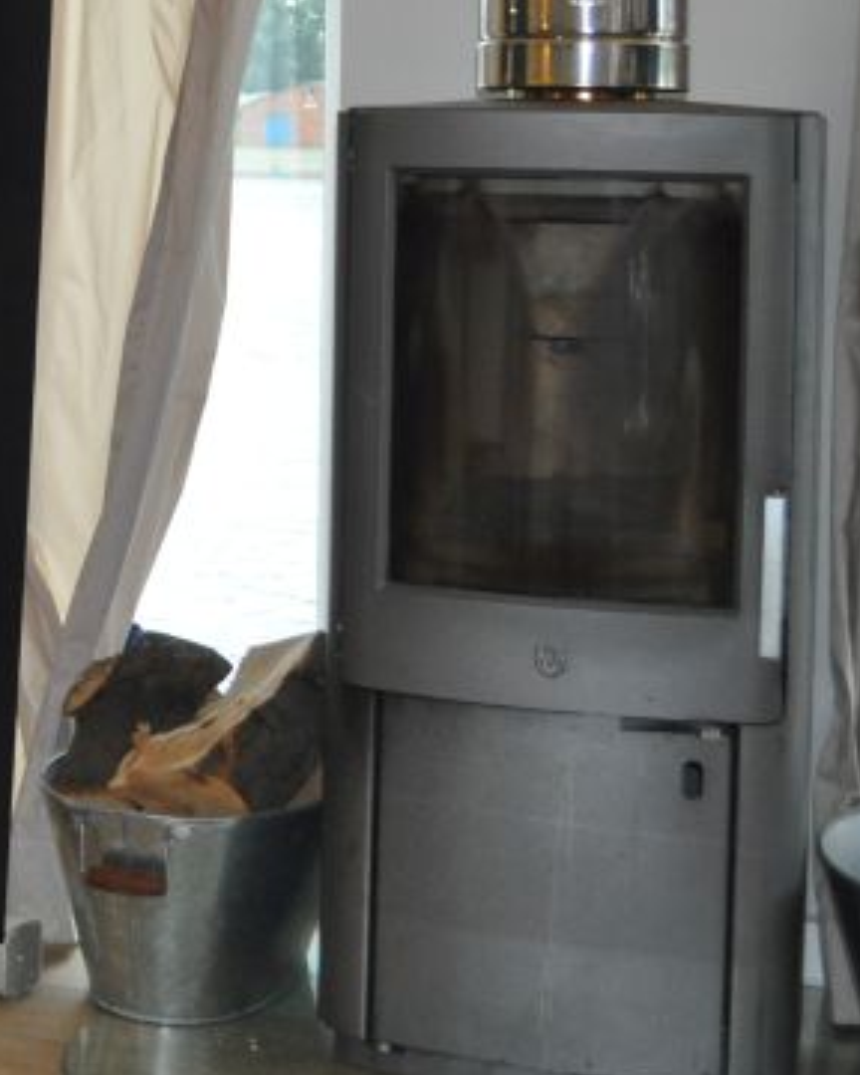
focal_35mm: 88
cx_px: -451
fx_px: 2800
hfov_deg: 15.9
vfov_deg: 21.3
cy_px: 143
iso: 800
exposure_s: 1/80
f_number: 3.8
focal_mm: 22
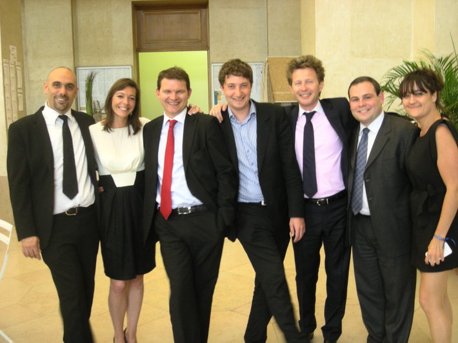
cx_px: 229
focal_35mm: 44
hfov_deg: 43.0
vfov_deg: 32.9
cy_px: 172
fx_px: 582
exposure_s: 1/8
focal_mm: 7.1
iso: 170
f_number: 3.1
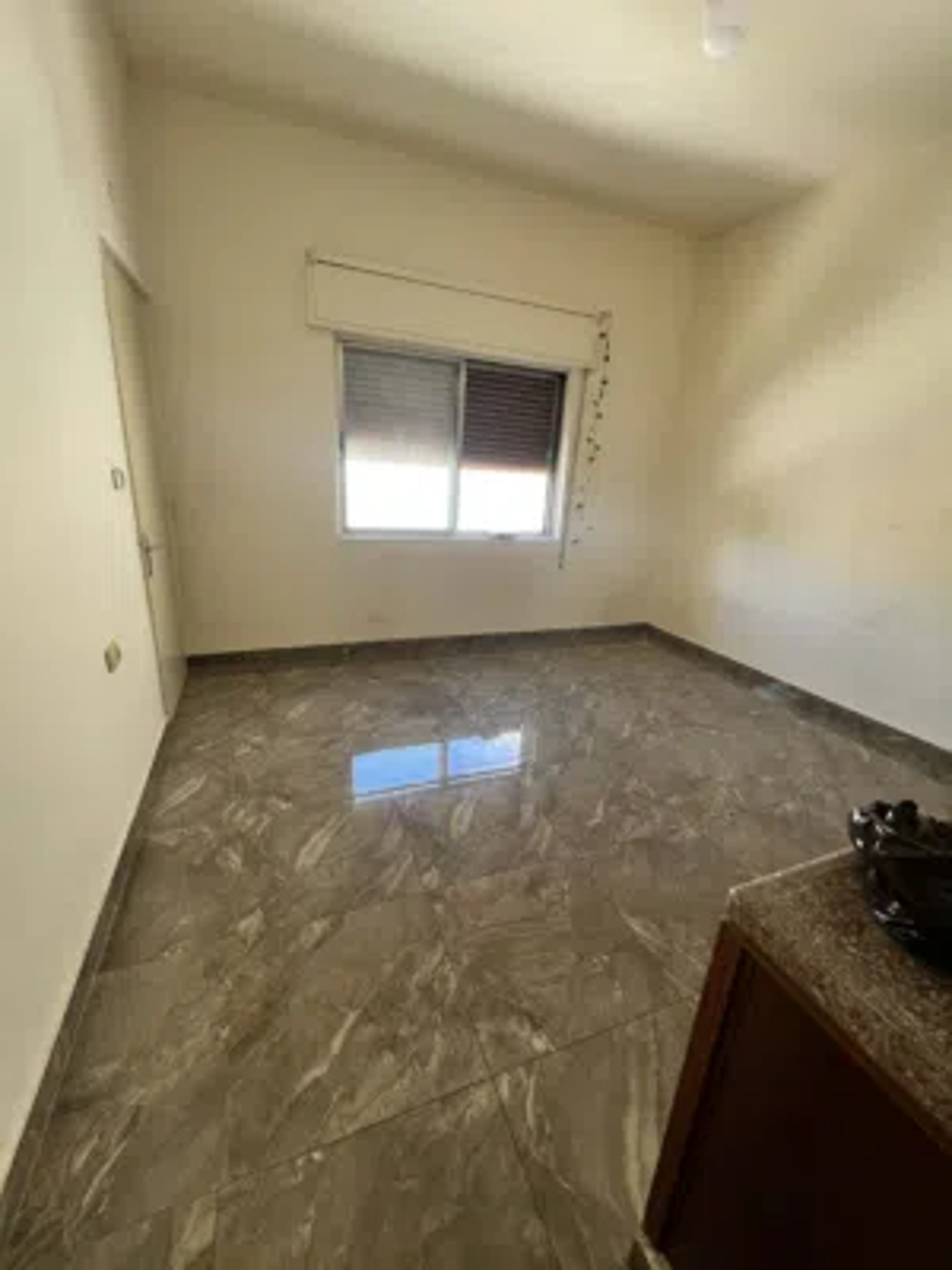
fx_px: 477
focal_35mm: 13
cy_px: 635
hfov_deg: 89.9
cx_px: 476
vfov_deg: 106.2
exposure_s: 1/99
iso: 125
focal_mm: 1.57
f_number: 1.8
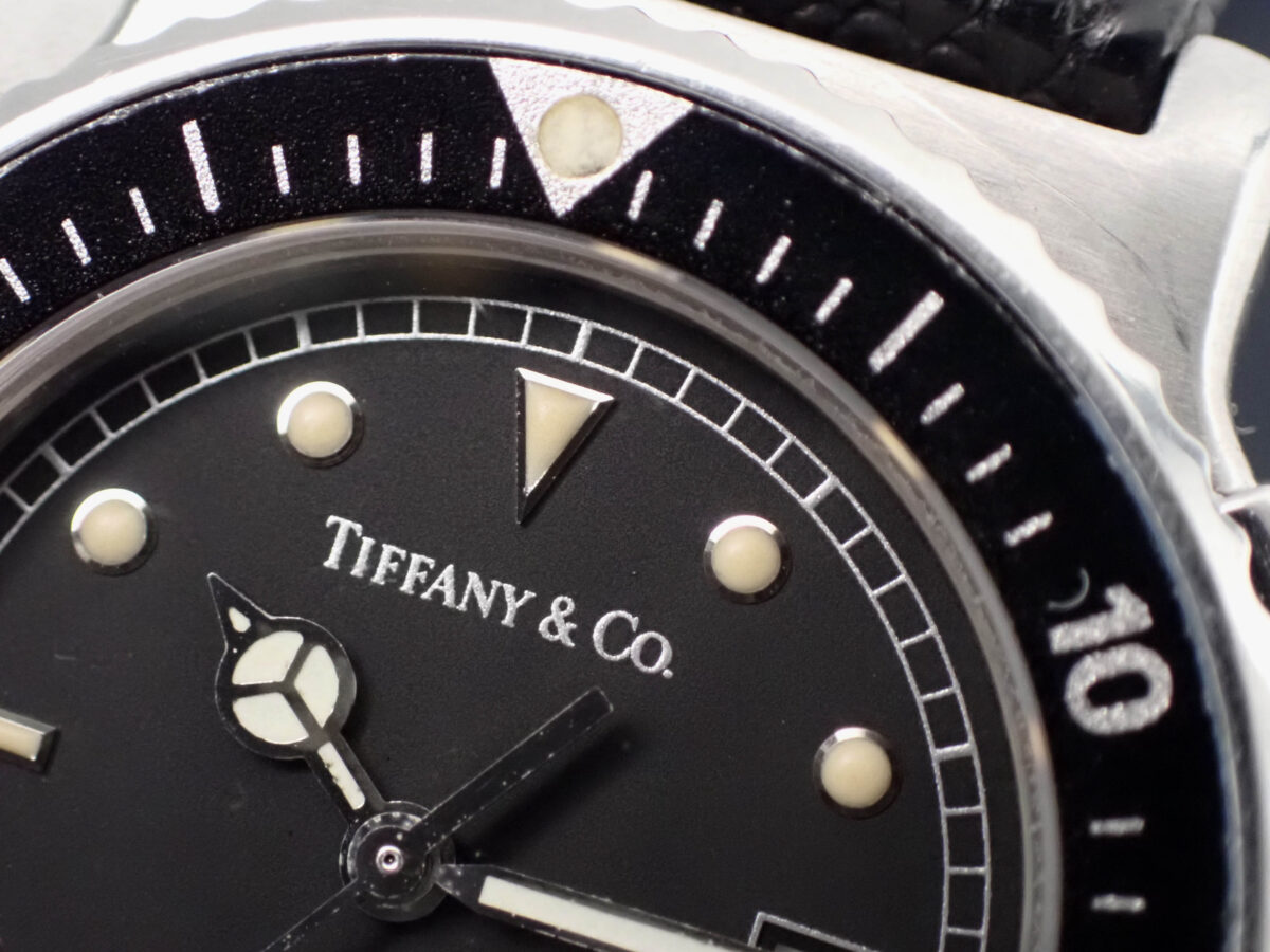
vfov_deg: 16.8
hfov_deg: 22.3
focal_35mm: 88
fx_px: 3229
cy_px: 476
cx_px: 635
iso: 1600
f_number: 4.5
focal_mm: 15.66
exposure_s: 1/20
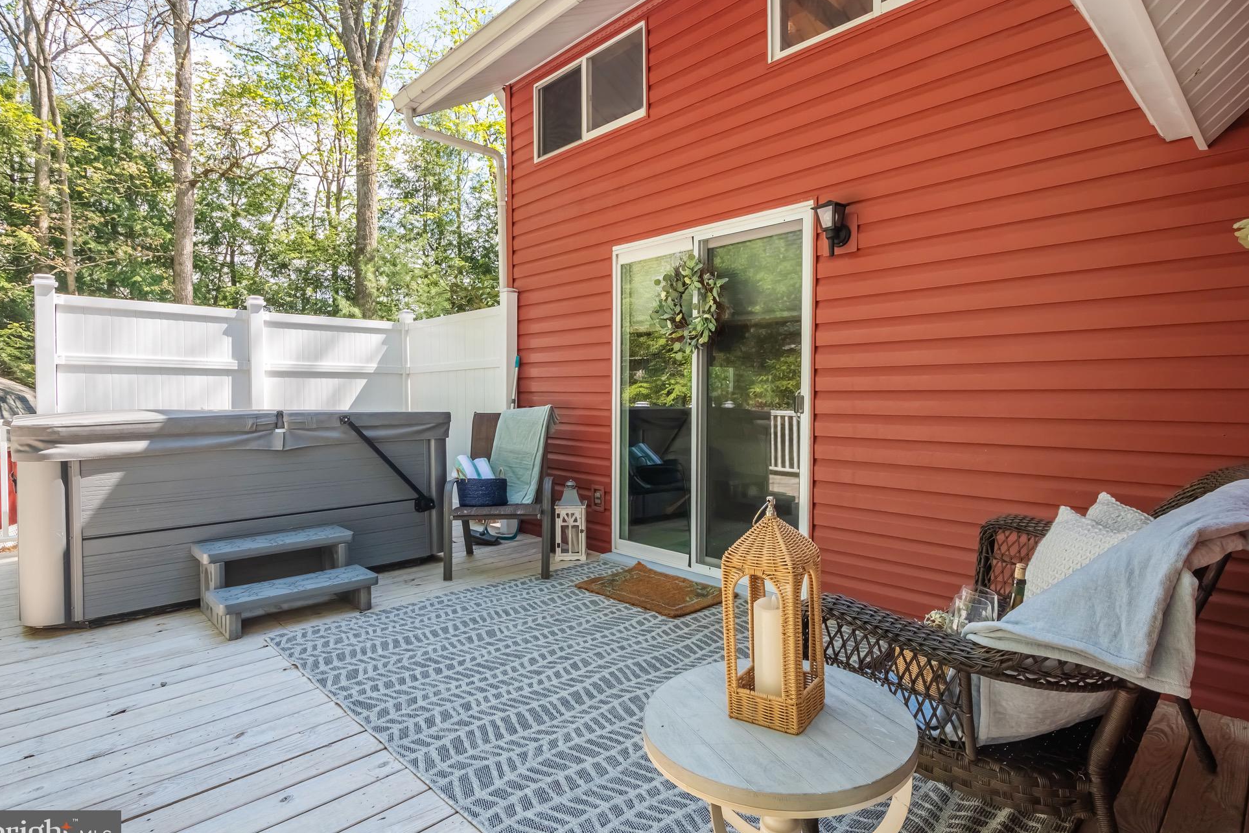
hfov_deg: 93.3
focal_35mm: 17
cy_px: 415
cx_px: 641
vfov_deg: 70.4
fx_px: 590
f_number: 7.1
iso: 500
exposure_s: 1/200
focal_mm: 11
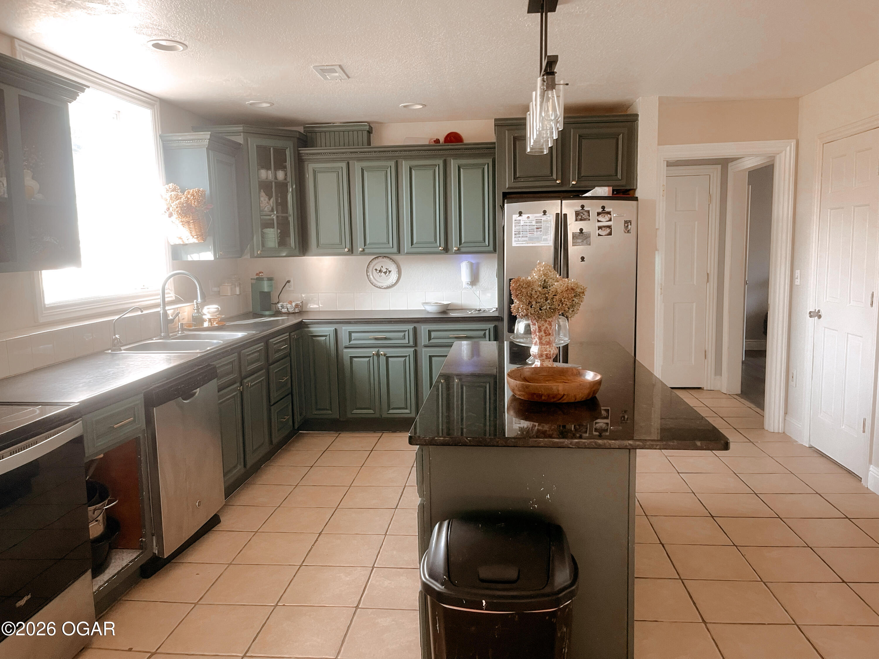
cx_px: 440
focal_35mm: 25
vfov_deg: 54.9
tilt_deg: -5.8
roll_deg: +0.7
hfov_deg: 69.4
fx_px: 635
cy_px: 330
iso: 125
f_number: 1.6
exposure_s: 1/92
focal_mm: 5.1
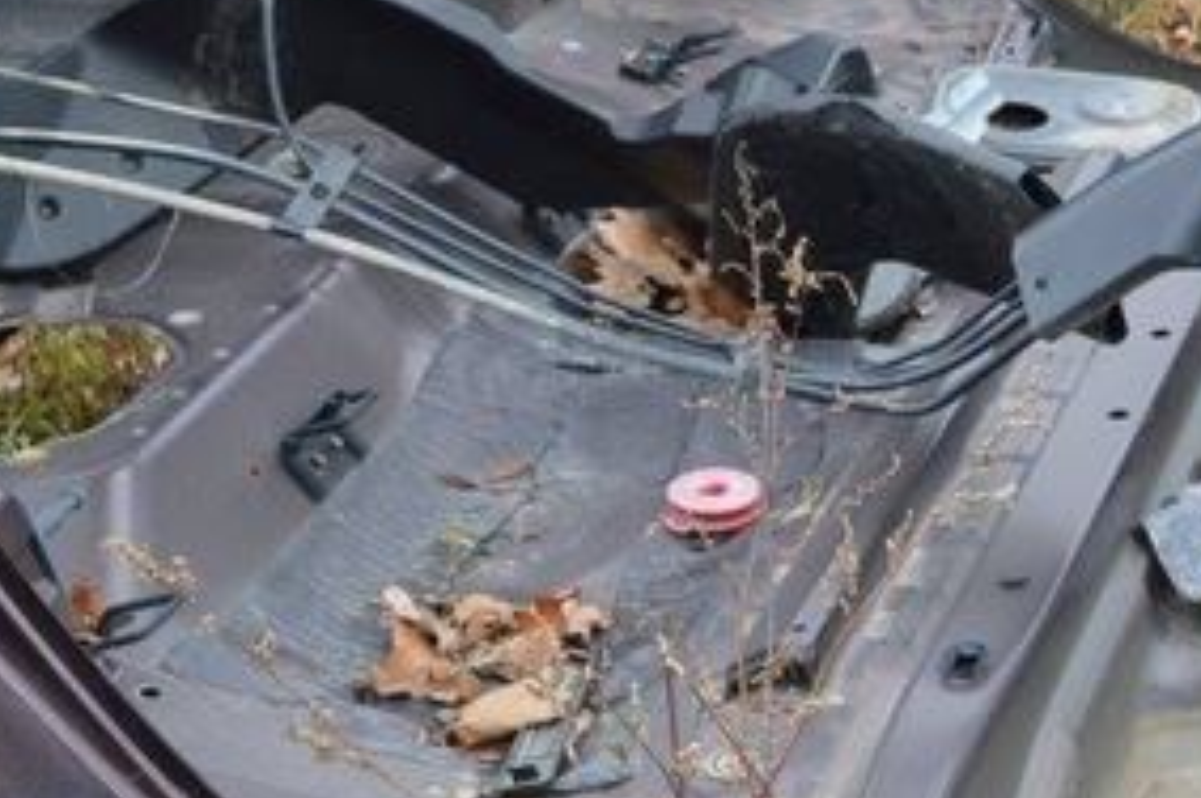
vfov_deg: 12.0
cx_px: 1736
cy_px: 291
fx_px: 3792
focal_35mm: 114
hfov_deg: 16.6
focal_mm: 21
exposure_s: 1/125
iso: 320
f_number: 5.6
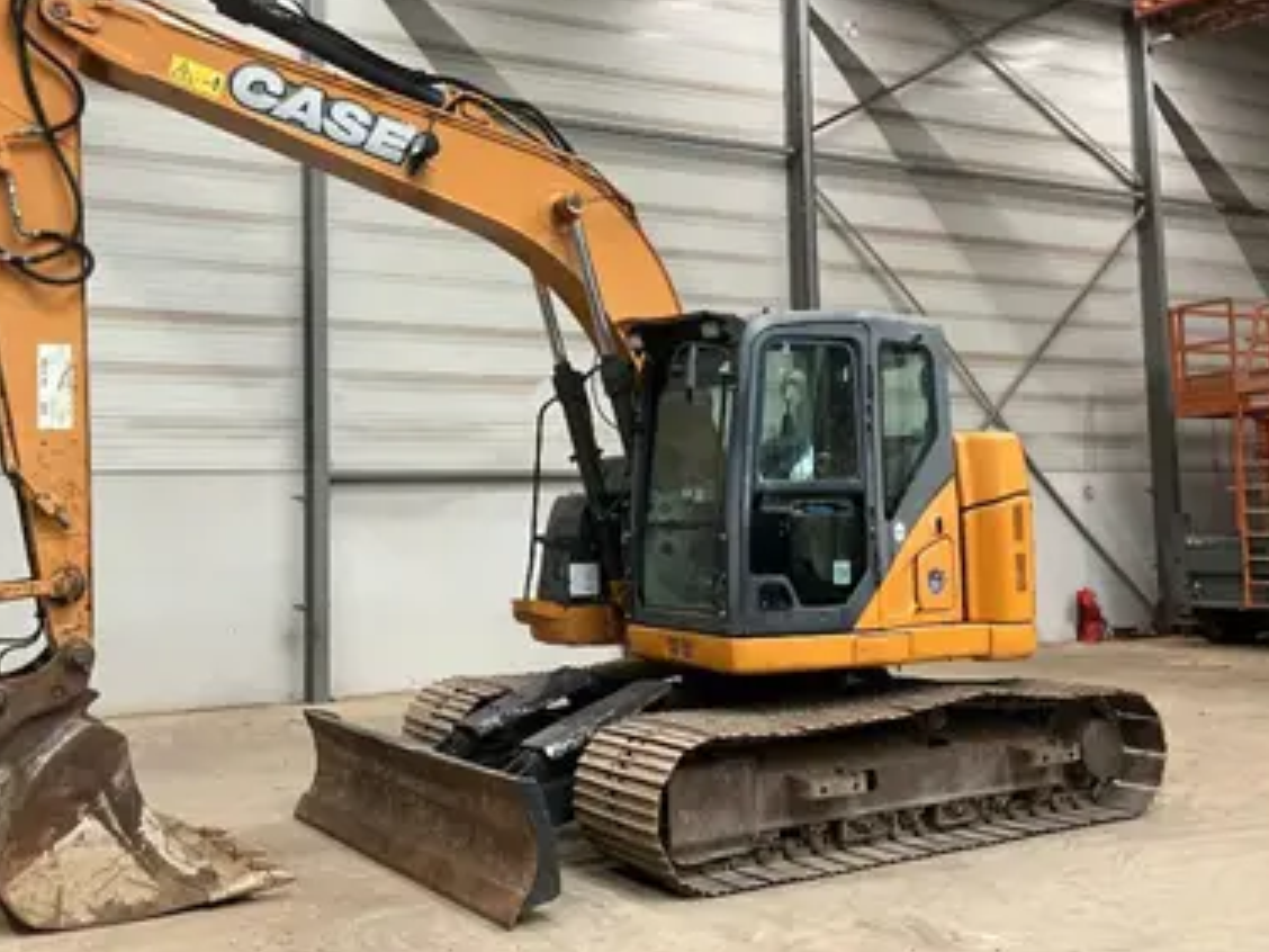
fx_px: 1356
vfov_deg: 38.6
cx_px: 510
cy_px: 405
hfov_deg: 49.8
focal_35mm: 37
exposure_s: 1/60
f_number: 1.8
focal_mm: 3
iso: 160
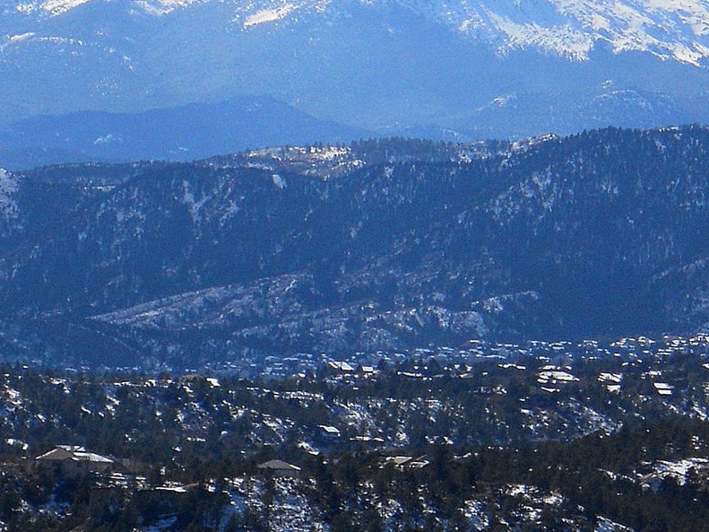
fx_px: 6963
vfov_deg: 4.4
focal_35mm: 340
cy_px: 60
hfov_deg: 5.8
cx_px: 290
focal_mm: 25
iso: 80
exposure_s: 1/500
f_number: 6.6
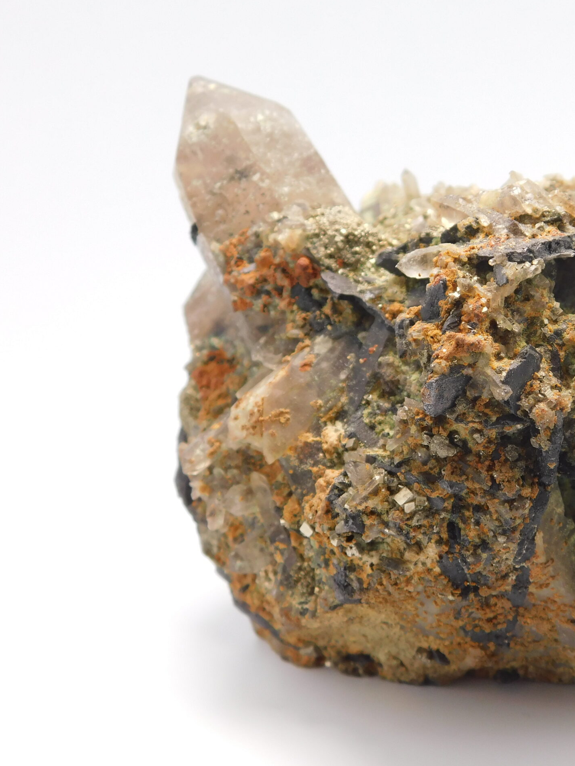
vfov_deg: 35.5
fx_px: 1196
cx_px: 495
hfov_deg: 26.3
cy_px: 380
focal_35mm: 54
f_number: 3.6
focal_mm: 7.1
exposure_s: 1/80
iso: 125
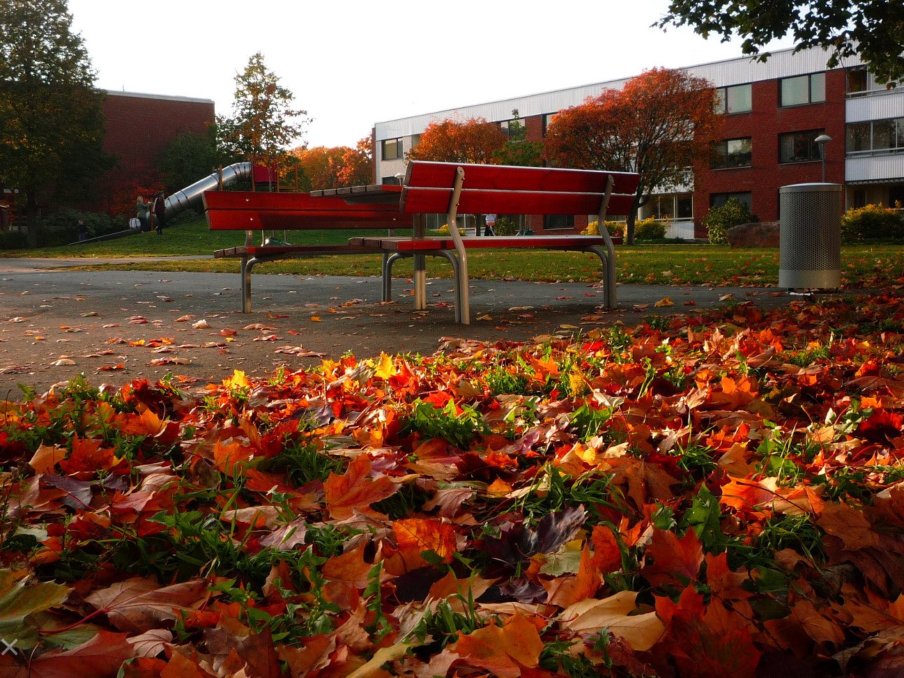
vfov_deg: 38.7
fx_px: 966
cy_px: 328
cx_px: 402
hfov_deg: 50.0
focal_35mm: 37
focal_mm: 5.2
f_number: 4
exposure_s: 1/160
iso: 100
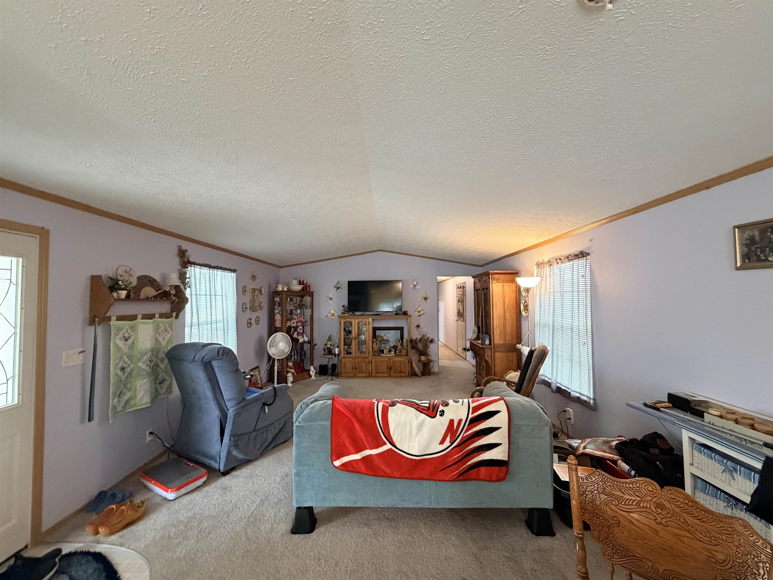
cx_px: 386
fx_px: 313
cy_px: 290
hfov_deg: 102.1
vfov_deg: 85.7
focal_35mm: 14
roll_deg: +0.6
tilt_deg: +1.8
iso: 640
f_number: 2.2
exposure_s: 1/60
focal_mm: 2.22
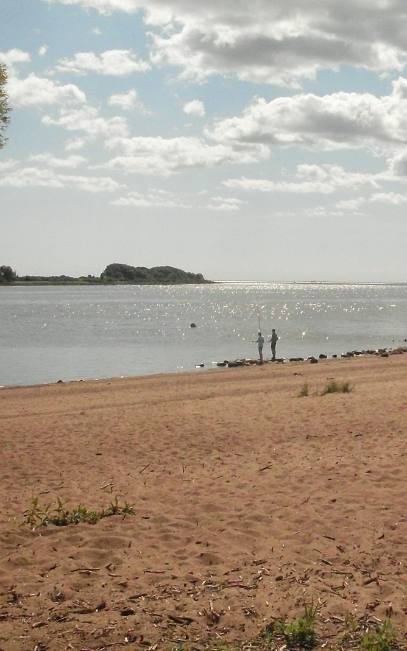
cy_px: 325
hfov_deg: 23.6
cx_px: 326
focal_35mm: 54
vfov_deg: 37.5
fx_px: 958
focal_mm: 6.3
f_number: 8.4
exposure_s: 1/2000
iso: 400
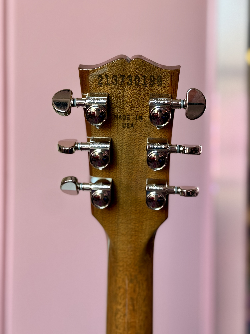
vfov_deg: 39.7
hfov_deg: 30.3
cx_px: 125
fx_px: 462
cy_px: 167
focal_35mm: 48
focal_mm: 6.76
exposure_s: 1/60
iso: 200
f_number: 1.78
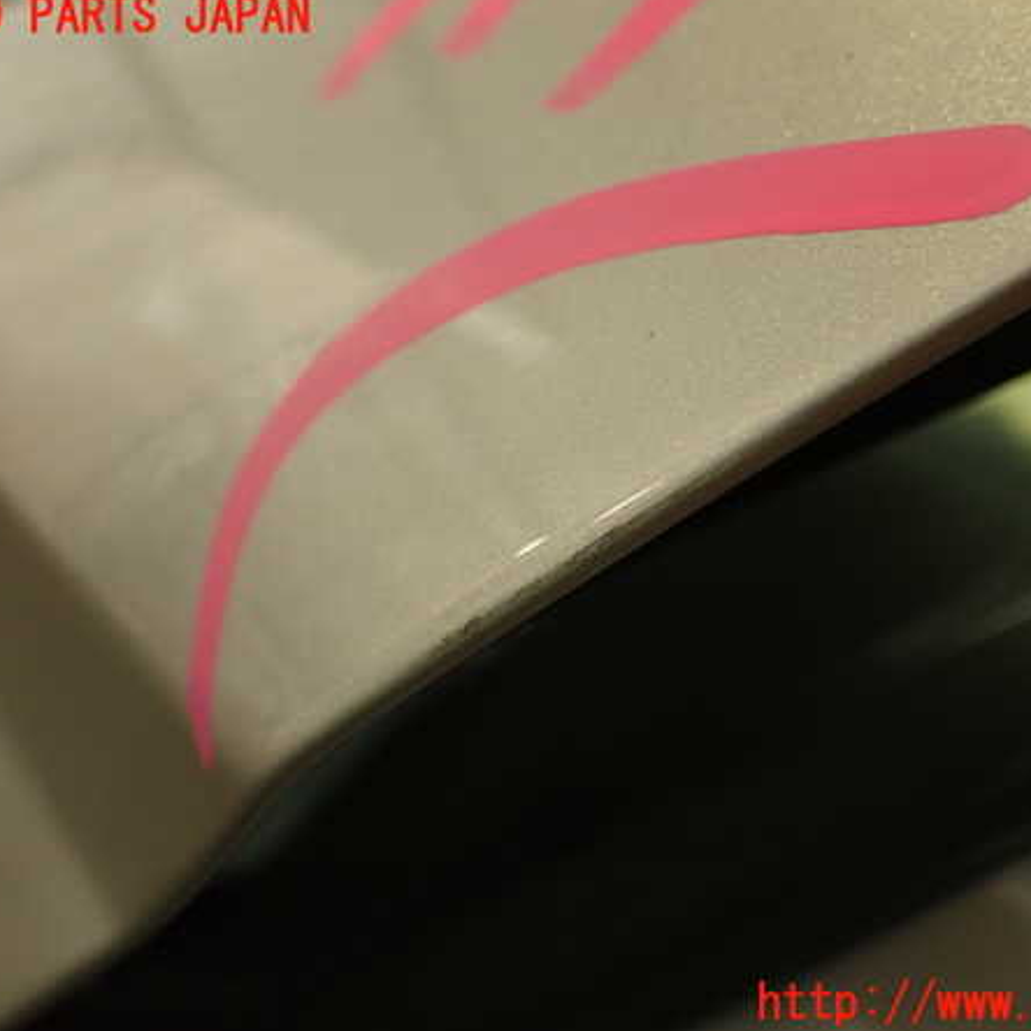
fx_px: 1449
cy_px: 511
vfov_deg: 39.2
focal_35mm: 43
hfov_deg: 39.1
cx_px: 585
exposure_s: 1/40
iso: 200
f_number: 2.5
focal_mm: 6.37
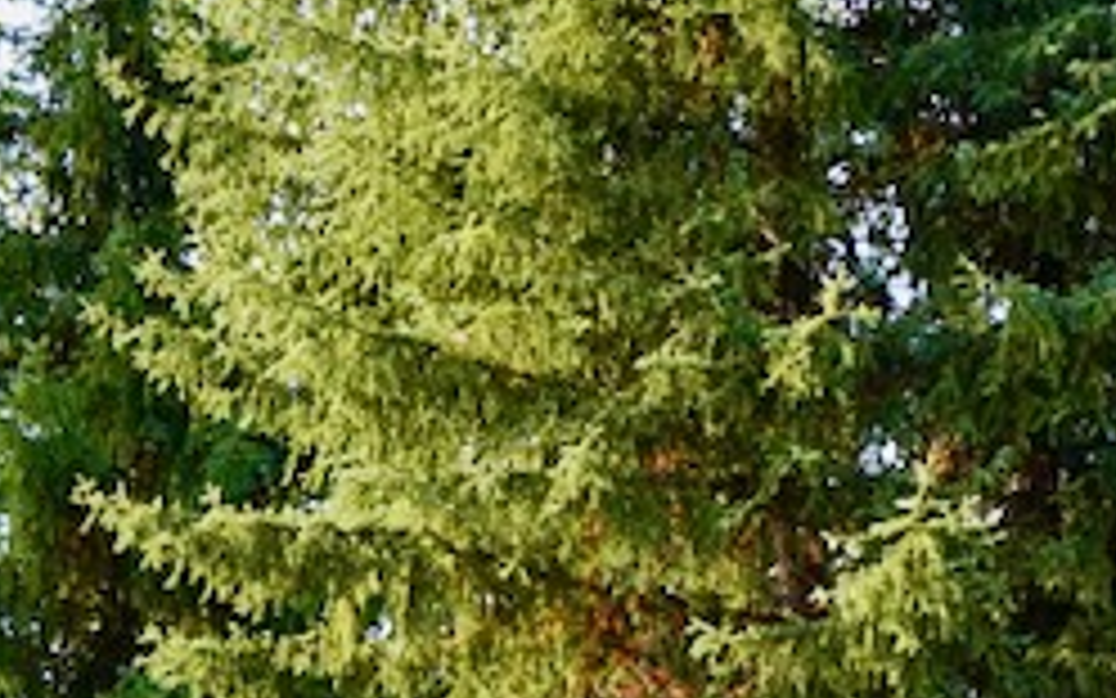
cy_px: 1779
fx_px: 5596
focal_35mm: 184
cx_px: -684
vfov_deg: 6.7
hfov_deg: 10.9
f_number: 6.3
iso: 100
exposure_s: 1/60
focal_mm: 35
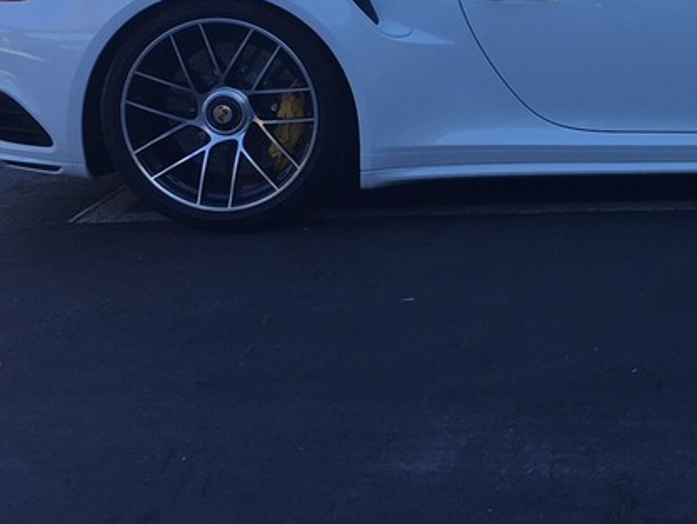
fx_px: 1430
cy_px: 70
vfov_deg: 20.4
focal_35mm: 71
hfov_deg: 26.3
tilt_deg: -10.8
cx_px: 657
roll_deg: -0.1
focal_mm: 4.15
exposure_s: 1/356
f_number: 2.2
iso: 25
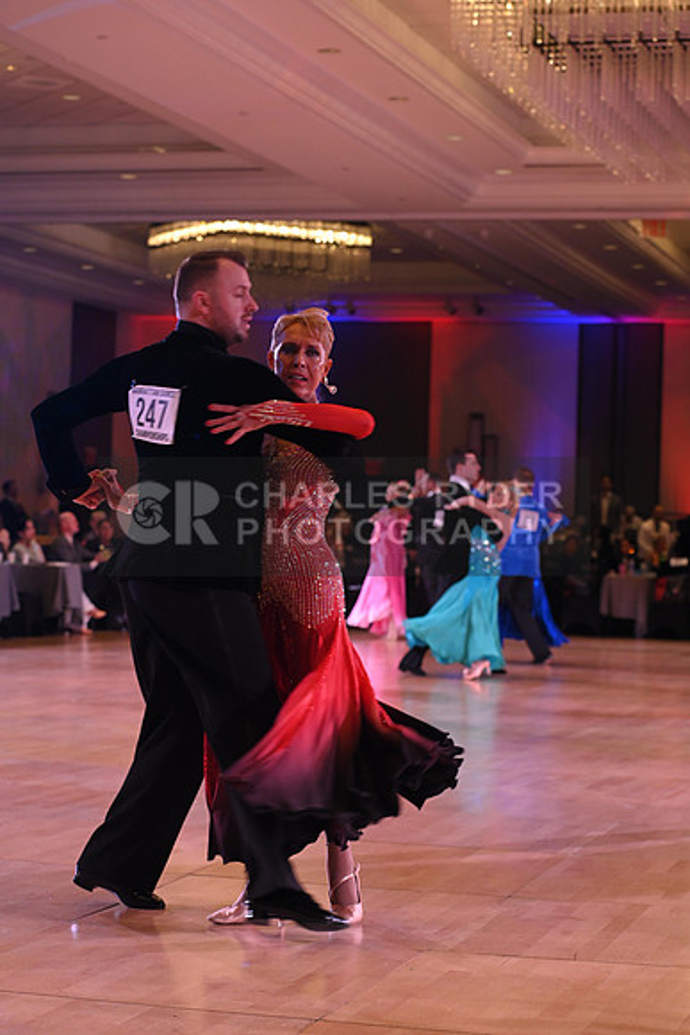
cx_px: 345
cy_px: 518
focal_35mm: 85
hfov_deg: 16.1
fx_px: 2442
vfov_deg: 23.9
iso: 1600
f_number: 5.6
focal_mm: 85
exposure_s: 1/200
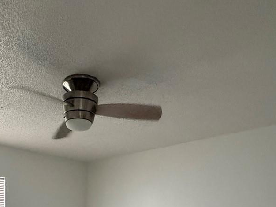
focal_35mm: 38
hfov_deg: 47.2
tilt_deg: -8.4
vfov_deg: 29.8
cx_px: 70
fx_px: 303
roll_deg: -1.7
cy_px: 272
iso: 800
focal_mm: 2.22
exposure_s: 1/60
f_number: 2.2
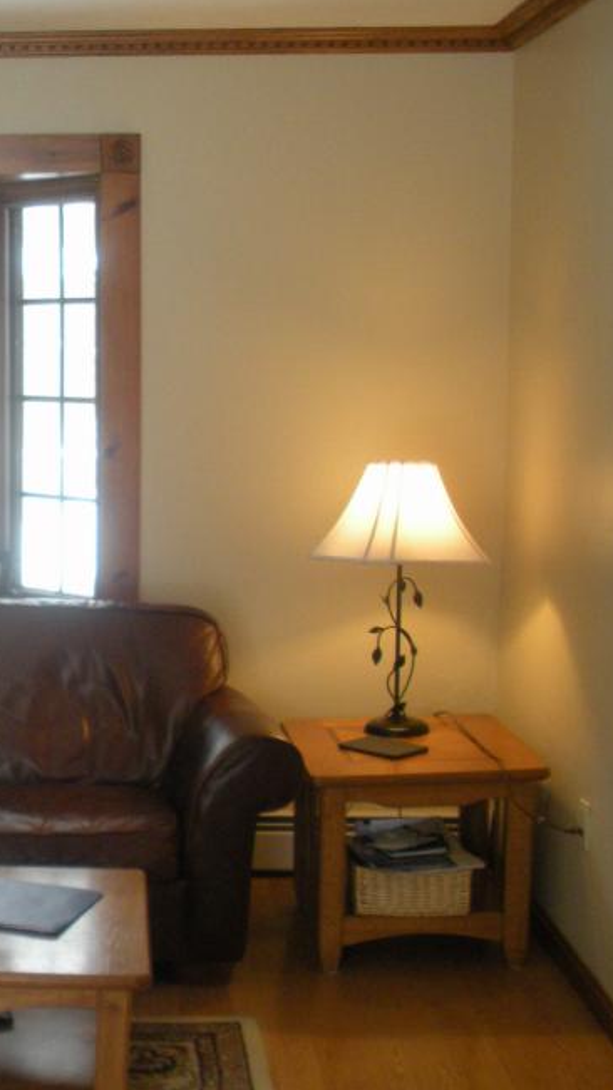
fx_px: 1734
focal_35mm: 60
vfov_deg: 34.9
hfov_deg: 18.4
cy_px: 502
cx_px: -226
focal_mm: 6.3
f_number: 3.5
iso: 280
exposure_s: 1/42.7
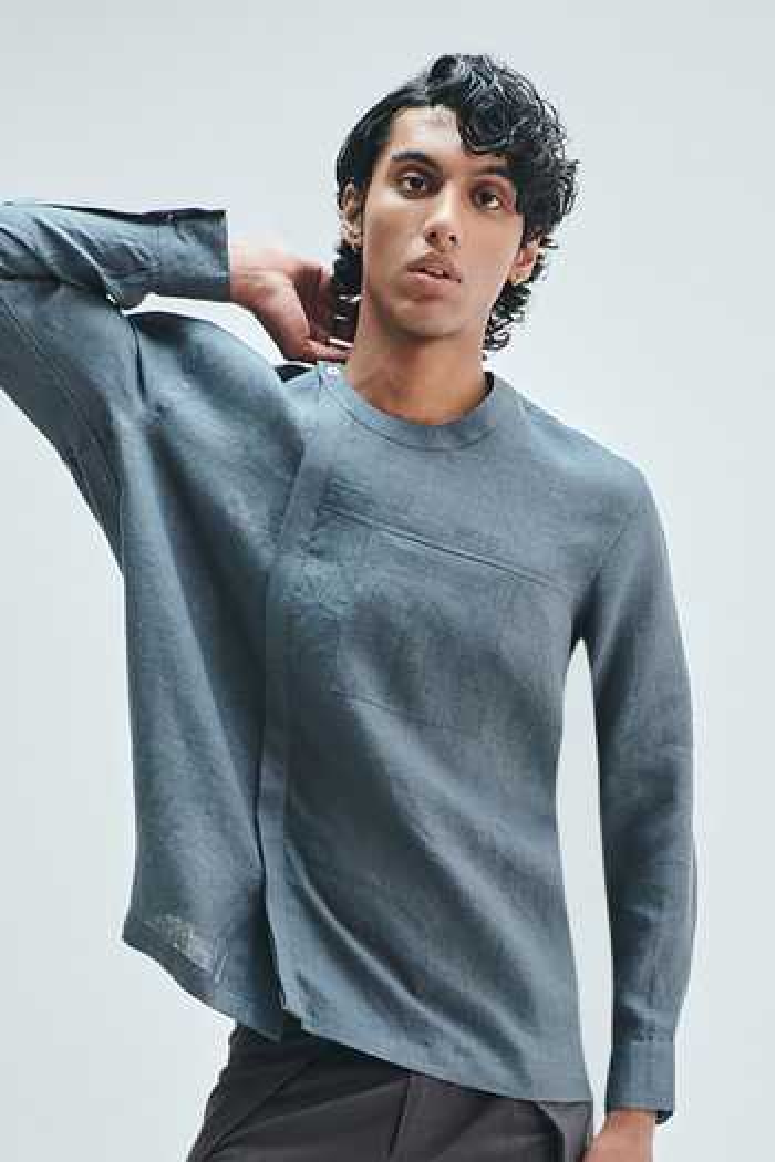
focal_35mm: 58
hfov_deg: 23.4
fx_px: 1873
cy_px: 581
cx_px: 388
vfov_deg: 34.5
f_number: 8
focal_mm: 58
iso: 400
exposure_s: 1/125
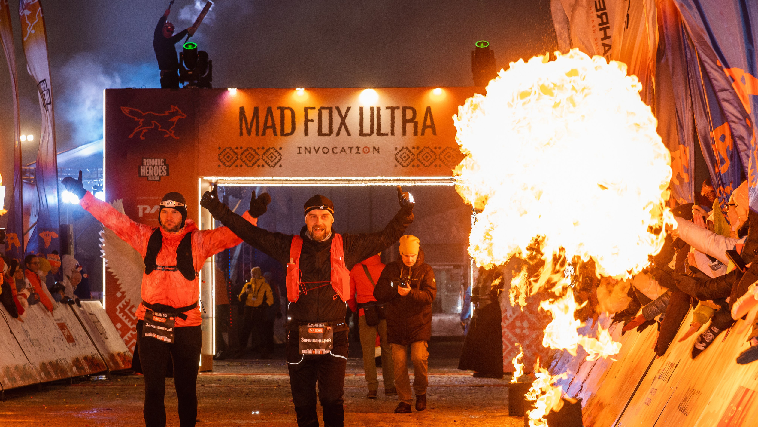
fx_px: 2613
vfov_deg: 9.3
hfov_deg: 16.5
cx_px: 376
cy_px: 256
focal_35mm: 130
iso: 3200
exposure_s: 1/200
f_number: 8
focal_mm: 120
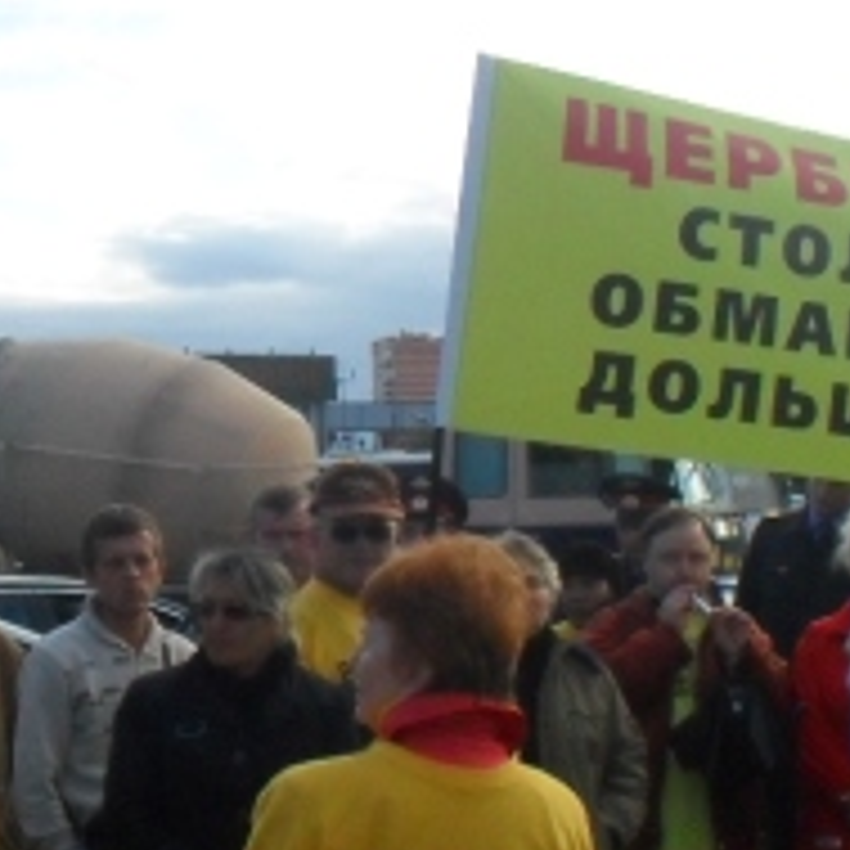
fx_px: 2278
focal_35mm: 82
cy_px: 612
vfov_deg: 21.0
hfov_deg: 21.0
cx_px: 247
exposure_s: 1/500
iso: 400
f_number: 8.4
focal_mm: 6.3
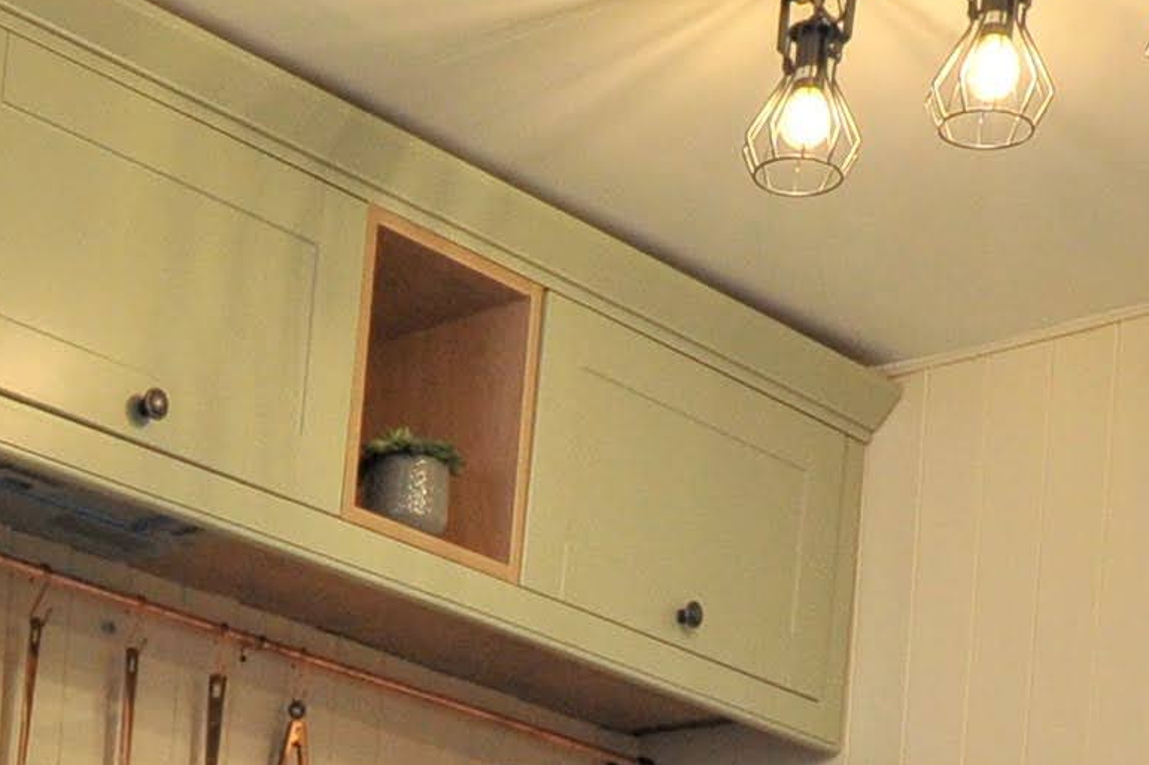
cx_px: 64
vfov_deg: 14.3
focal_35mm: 87
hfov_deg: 22.7
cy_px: 1274
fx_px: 2775
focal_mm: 16
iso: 1600
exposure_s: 1/125
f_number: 5.6
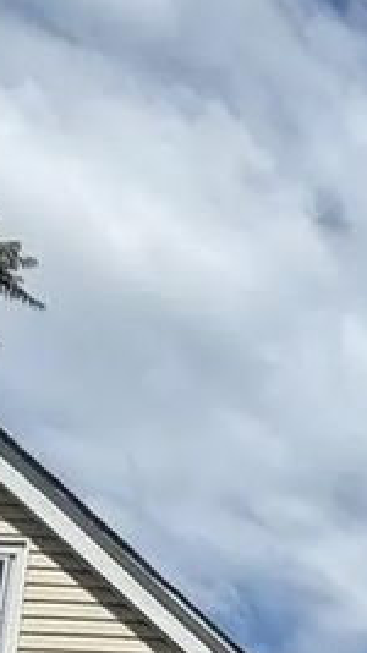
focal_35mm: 78
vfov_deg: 19.4
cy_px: 1217
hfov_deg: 10.9
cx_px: 1062
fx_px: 1351
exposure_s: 1/1312
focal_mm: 2.22
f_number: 2.2
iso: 20
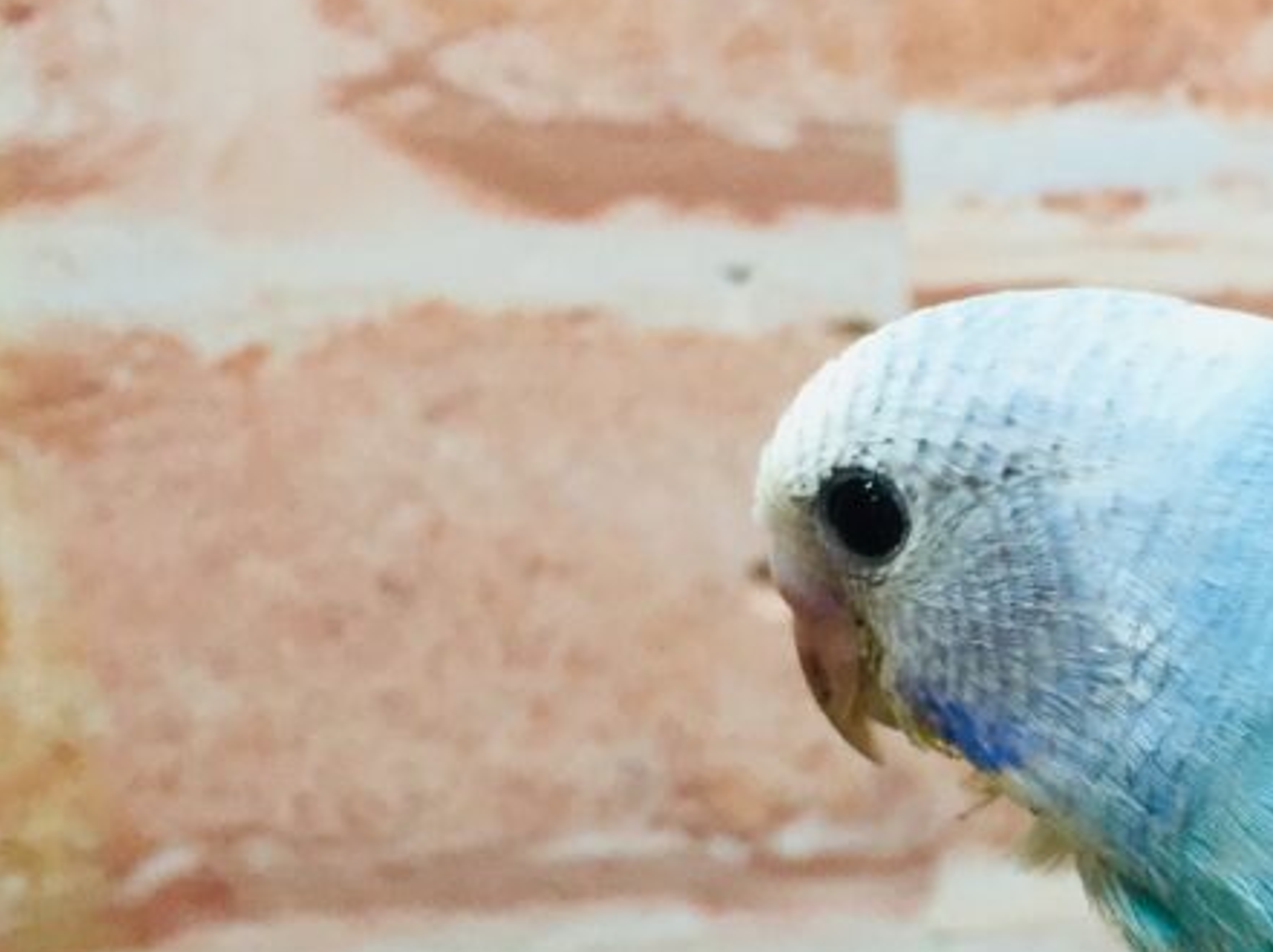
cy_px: 652
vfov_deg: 18.6
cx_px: 1495
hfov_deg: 22.9
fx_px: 2903
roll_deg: +2.0
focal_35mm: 79
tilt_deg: -11.9
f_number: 2.2
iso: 50
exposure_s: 1/30
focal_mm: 4.15
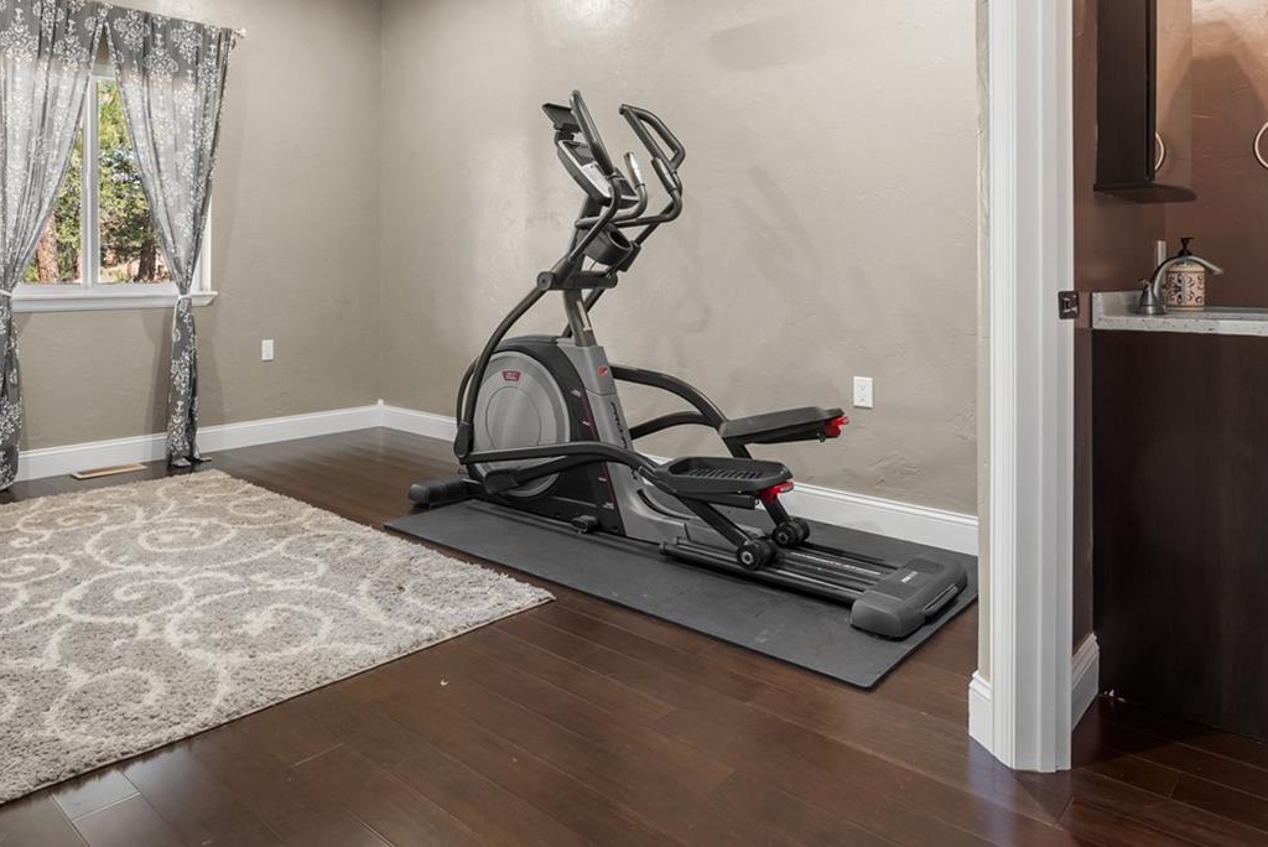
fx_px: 881
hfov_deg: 70.2
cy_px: 265
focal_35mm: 25
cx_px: 469
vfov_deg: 50.2
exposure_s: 2
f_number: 8
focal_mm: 16
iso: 200
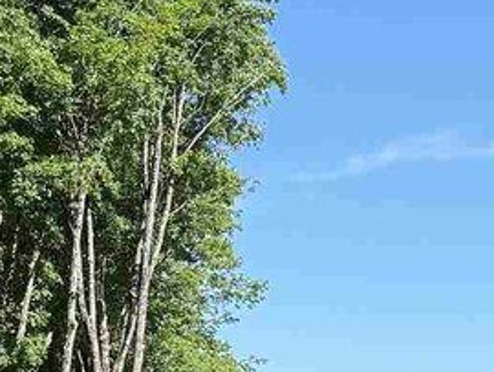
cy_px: 337
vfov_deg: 10.4
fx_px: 2028
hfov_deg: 13.8
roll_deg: +0.3
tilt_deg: +5.5
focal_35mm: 142
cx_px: 428
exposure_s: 1/1855
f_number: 1.78
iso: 80
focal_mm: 6.76
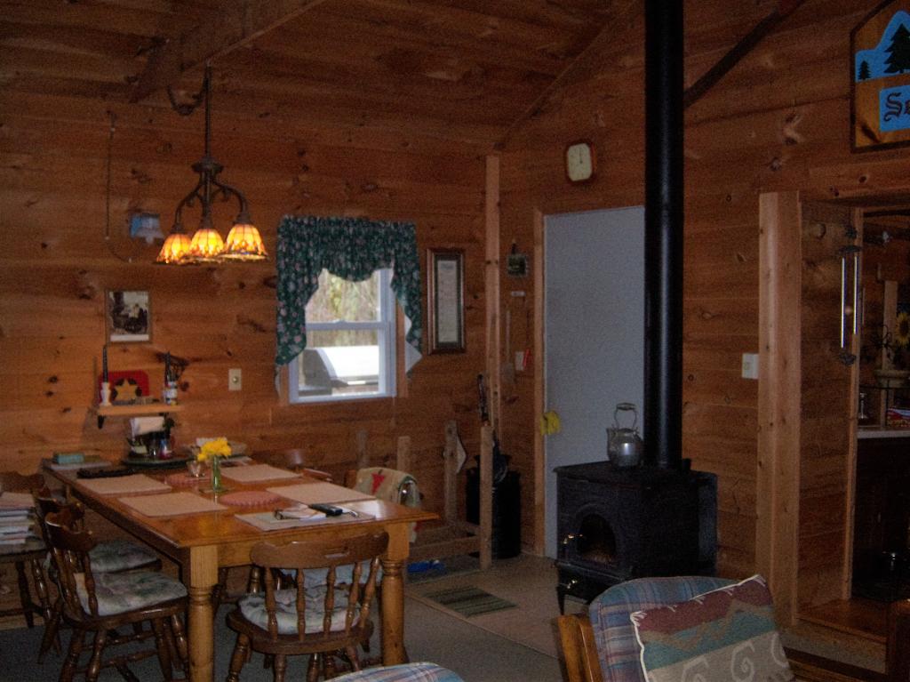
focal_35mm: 36
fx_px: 946
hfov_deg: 51.4
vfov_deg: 39.6
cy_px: 341
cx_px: 455
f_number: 2.8
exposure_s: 1/60
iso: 160
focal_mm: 7.5
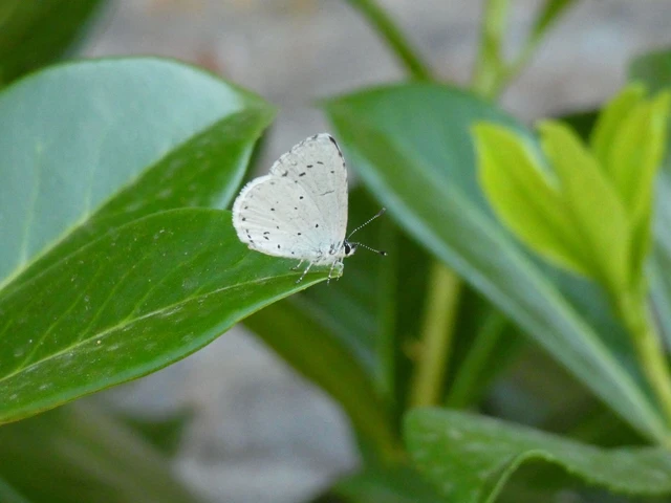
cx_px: 336
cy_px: 252
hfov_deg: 13.7
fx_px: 2791
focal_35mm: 144
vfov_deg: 10.3
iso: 1600
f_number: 5.3
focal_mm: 25.8
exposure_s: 1/250
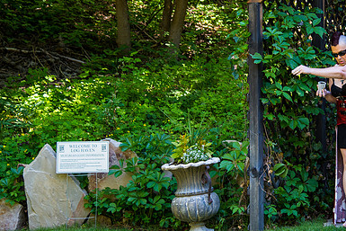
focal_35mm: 85
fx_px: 817
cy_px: 74
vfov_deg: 16.0
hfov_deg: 23.5
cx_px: 287
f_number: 4
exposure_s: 1/160
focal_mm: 50
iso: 500
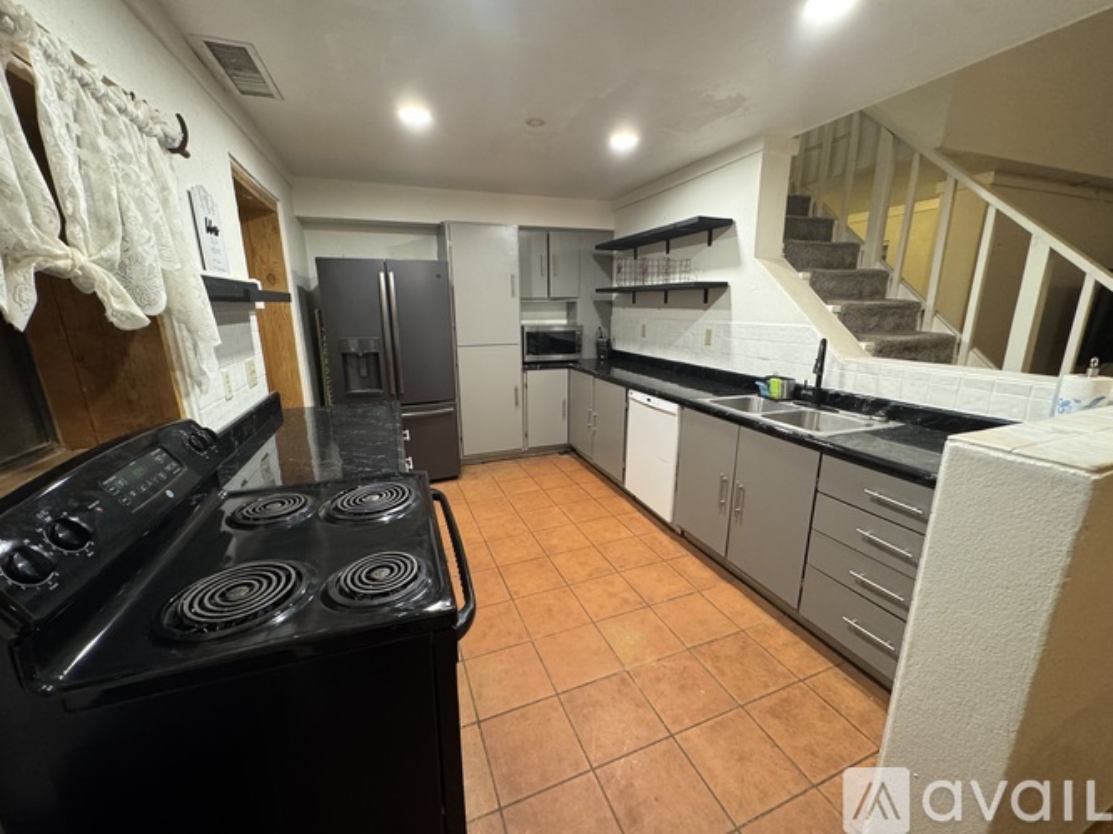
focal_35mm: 14
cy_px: 417
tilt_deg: -14.4
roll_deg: +0.9
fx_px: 450
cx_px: 556
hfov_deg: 102.1
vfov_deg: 85.7
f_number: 2.2
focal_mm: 2.22
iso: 500
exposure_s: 1/60
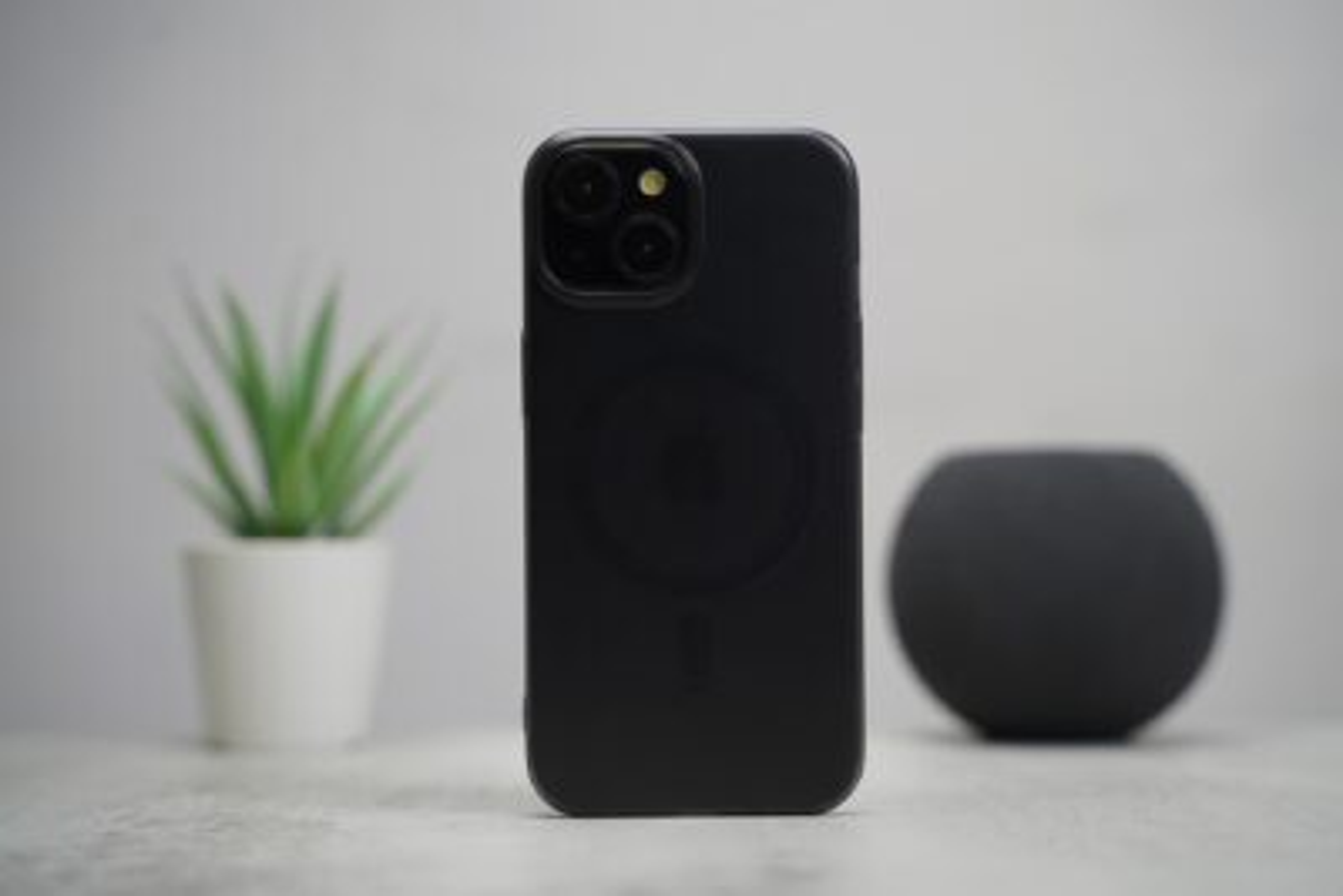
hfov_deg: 27.0
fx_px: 2799
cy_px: 448
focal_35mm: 75
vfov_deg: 18.2
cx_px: 672
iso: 1000
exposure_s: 1/200
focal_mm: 75
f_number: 4
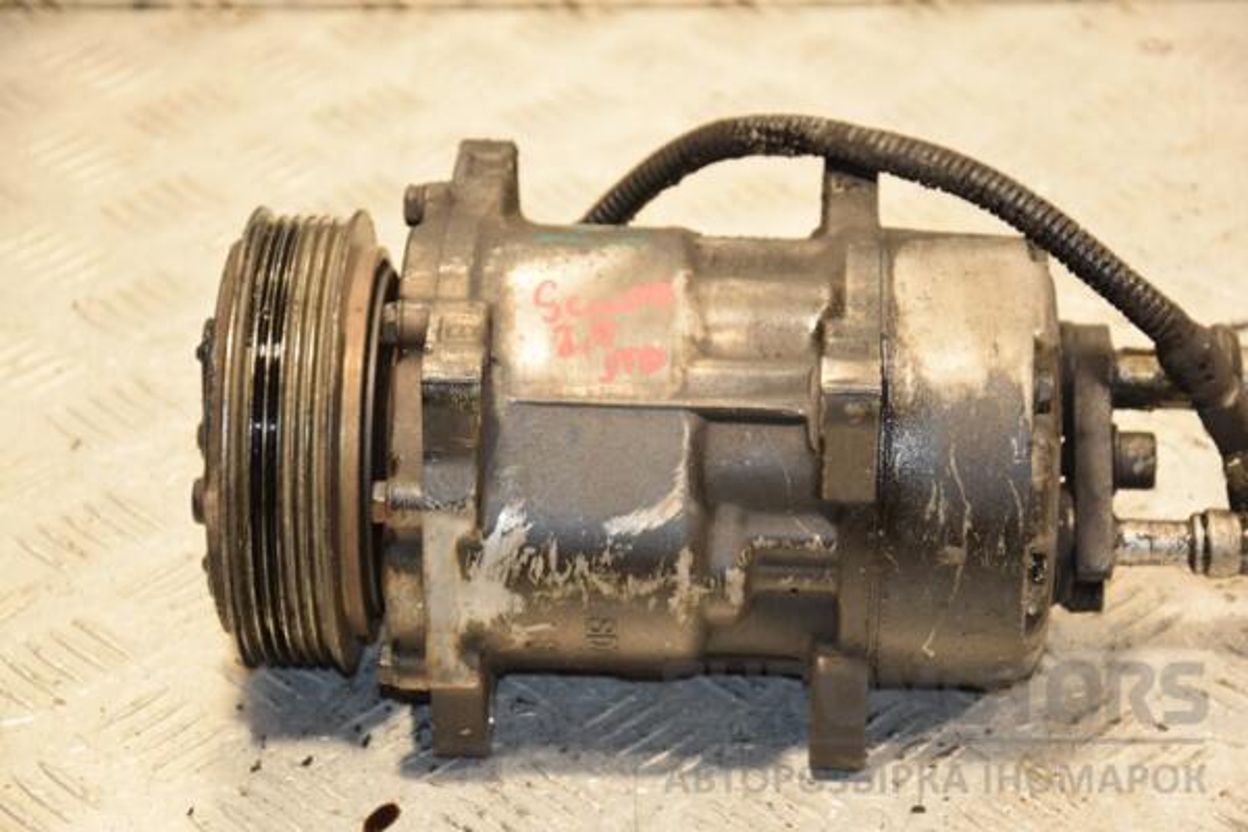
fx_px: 4160
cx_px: 624
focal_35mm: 120
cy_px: 416
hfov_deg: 17.1
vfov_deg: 11.4
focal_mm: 80
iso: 800
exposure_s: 1/100
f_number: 5.3
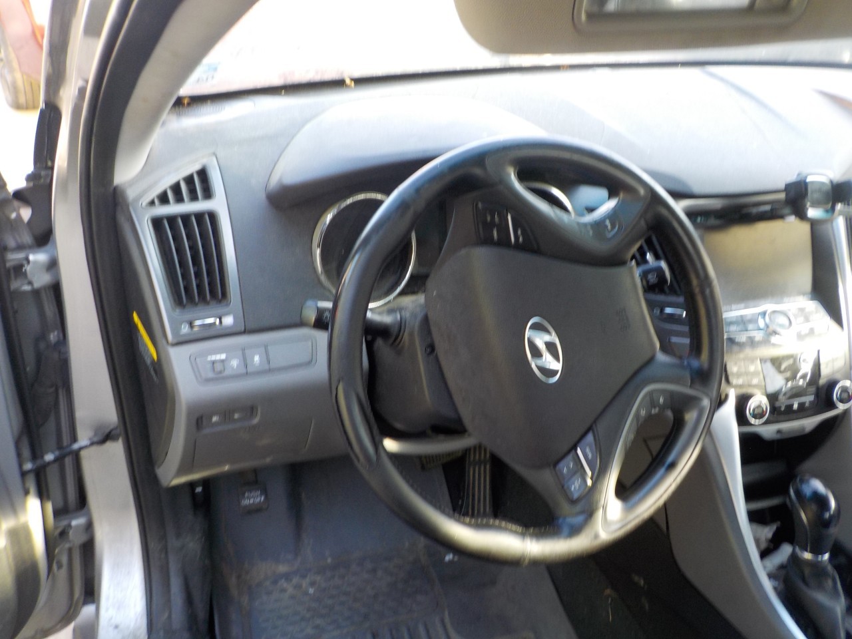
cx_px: 426
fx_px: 738
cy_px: 320
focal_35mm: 30
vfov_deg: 46.8
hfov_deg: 60.0
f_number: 3.3
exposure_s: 1/30
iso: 160
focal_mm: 4.1
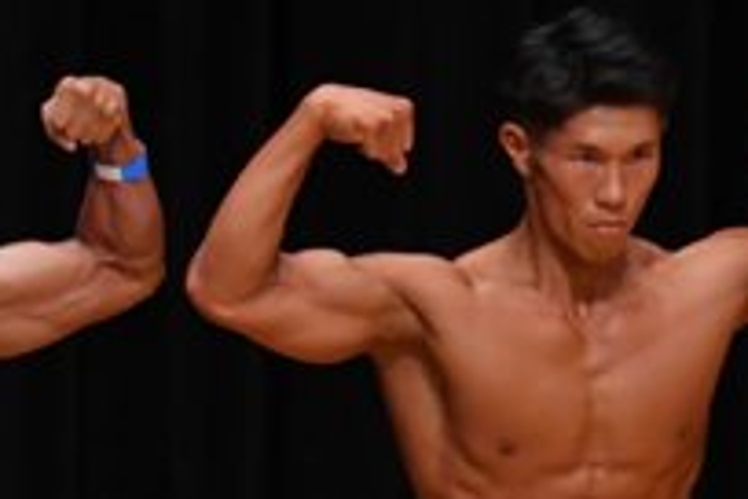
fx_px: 20174
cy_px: 763
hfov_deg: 2.1
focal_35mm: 971
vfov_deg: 1.4
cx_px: -123
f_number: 5.6
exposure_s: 1/400
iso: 3200
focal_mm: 170
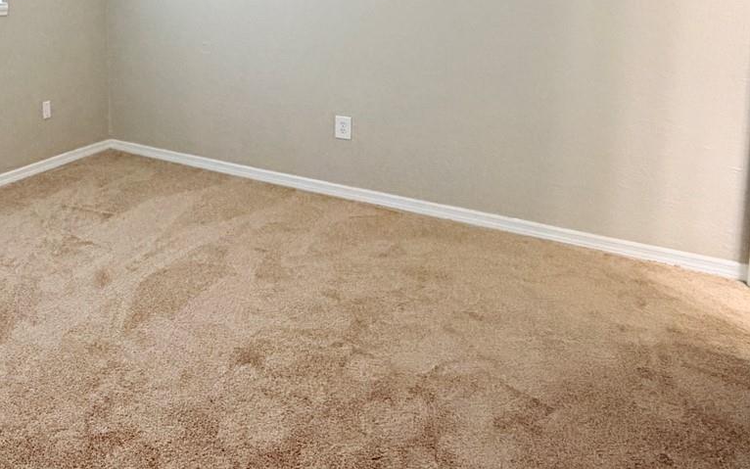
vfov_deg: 37.7
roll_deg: +1.1
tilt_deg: -5.3
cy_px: 39
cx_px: 93
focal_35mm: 31
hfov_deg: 54.4
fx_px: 634
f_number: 2.2
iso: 400
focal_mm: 2.22
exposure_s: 1/60
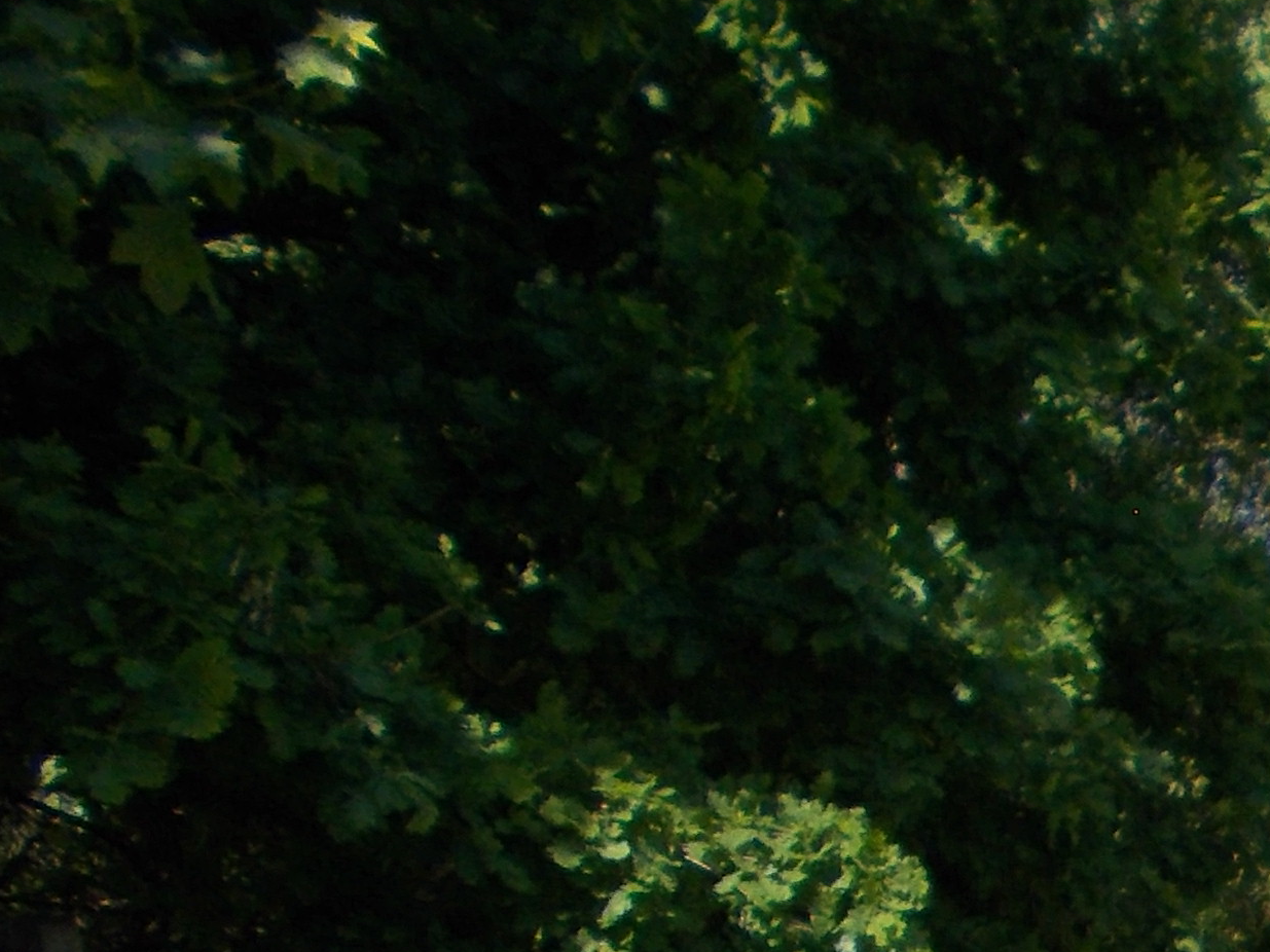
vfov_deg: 13.8
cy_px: 1630
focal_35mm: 97
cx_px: 2236
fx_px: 3558
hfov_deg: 17.0
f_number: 8
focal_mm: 4.6
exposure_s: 1/125
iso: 80
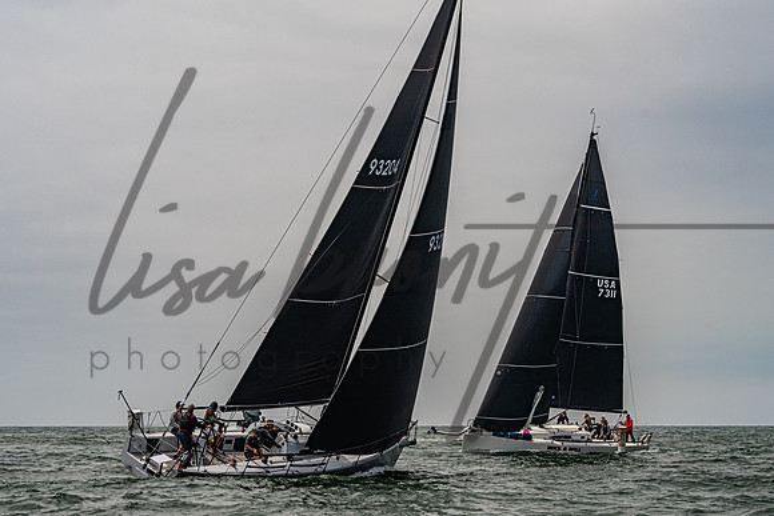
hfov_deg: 19.0
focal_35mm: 107
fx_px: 2310
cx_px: 418
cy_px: 318
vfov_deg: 12.8
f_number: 8
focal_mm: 84
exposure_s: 1/3200
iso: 500
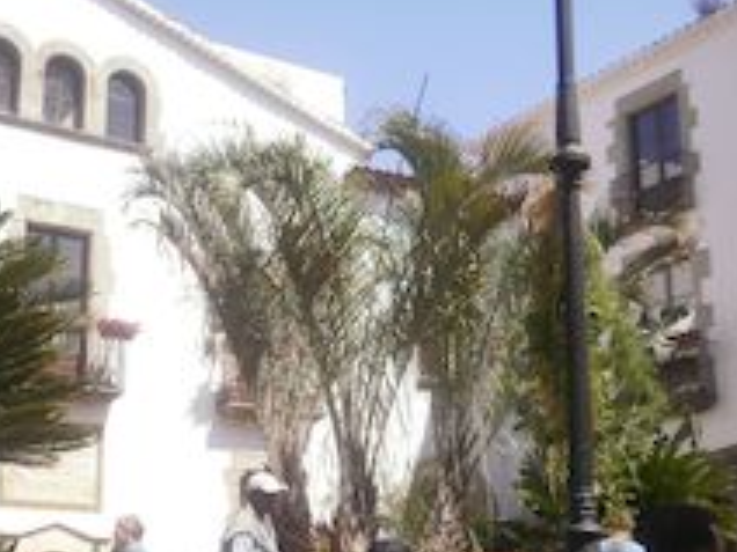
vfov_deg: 29.2
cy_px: 424
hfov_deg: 37.9
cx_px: 181
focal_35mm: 49
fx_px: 1043
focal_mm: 4.65
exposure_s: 1/160
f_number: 7.8
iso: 100
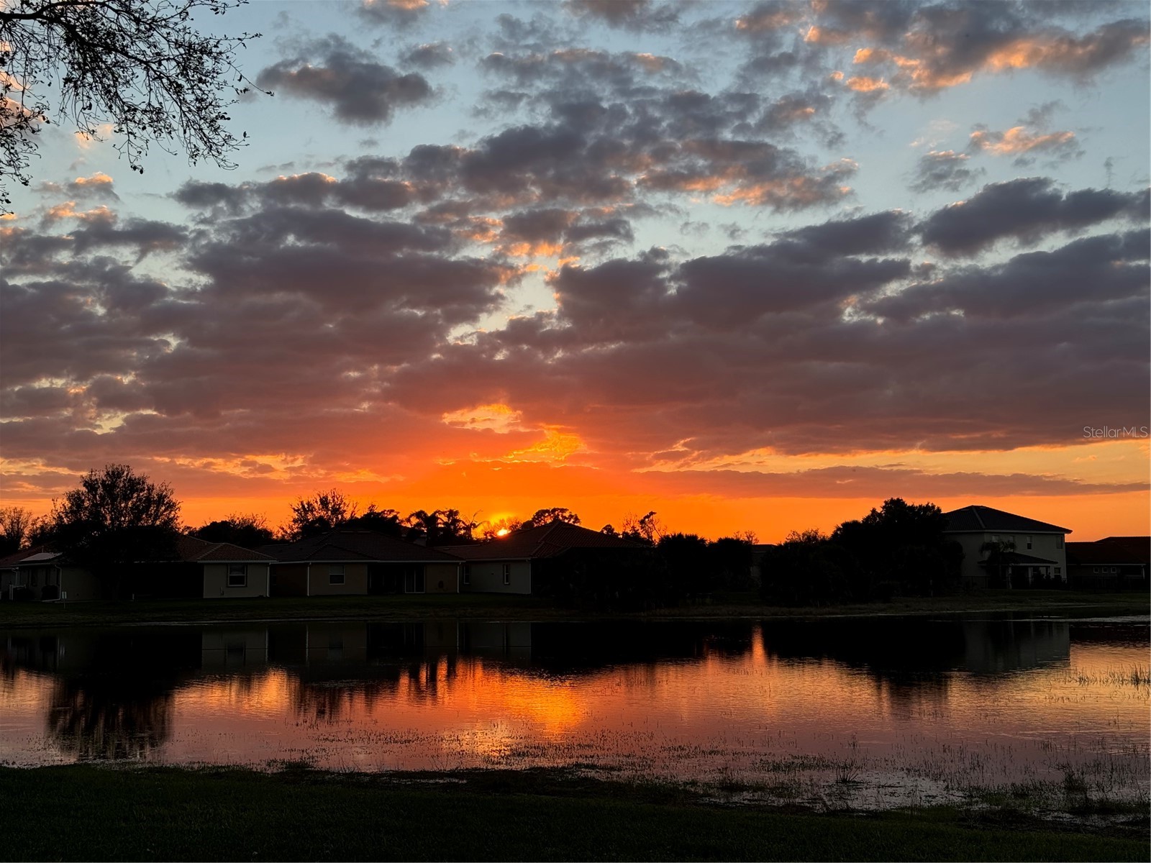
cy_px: 432
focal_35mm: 48
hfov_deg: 39.7
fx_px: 1596
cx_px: 576
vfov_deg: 30.3
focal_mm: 6.86
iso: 64
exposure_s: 1/926
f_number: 1.78
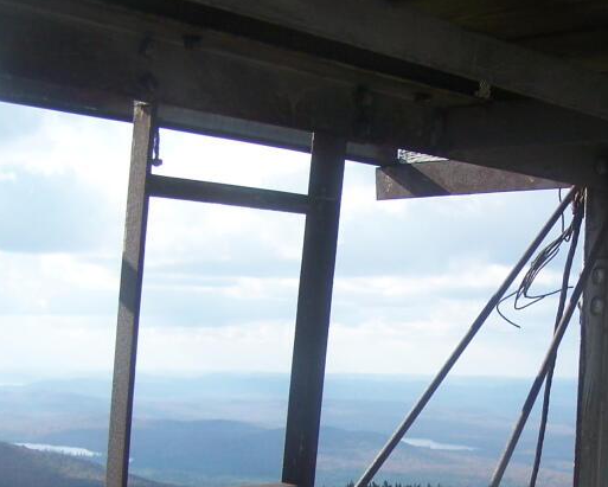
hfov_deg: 25.3
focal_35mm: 74
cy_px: 449
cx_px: 487
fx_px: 1332
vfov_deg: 20.3
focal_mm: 6.3
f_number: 2.8
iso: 80
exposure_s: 1/800
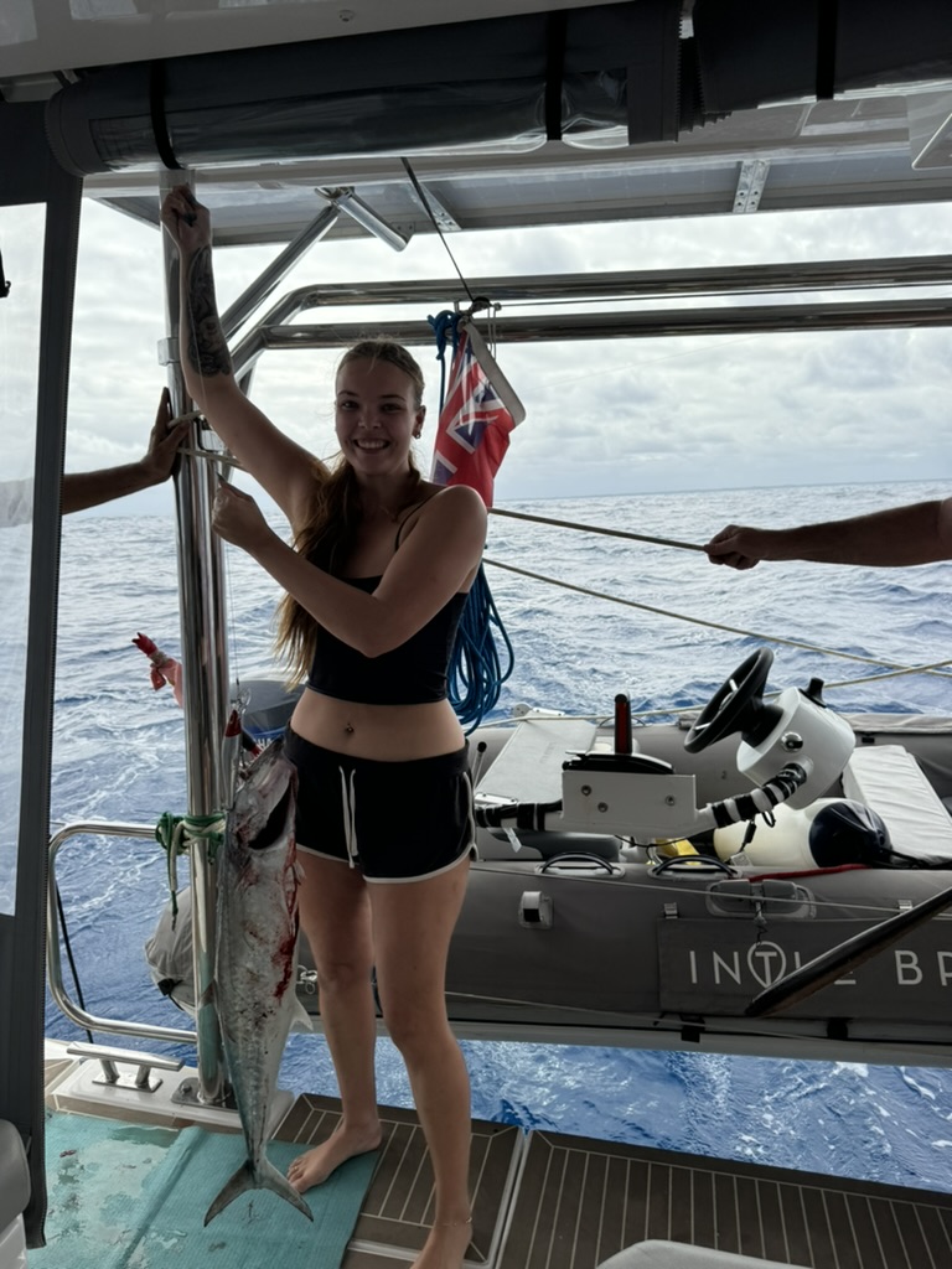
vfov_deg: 71.6
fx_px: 880
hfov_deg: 56.8
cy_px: 634
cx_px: 476
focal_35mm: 24
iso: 80
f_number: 1.78
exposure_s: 1/4310
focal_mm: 6.76
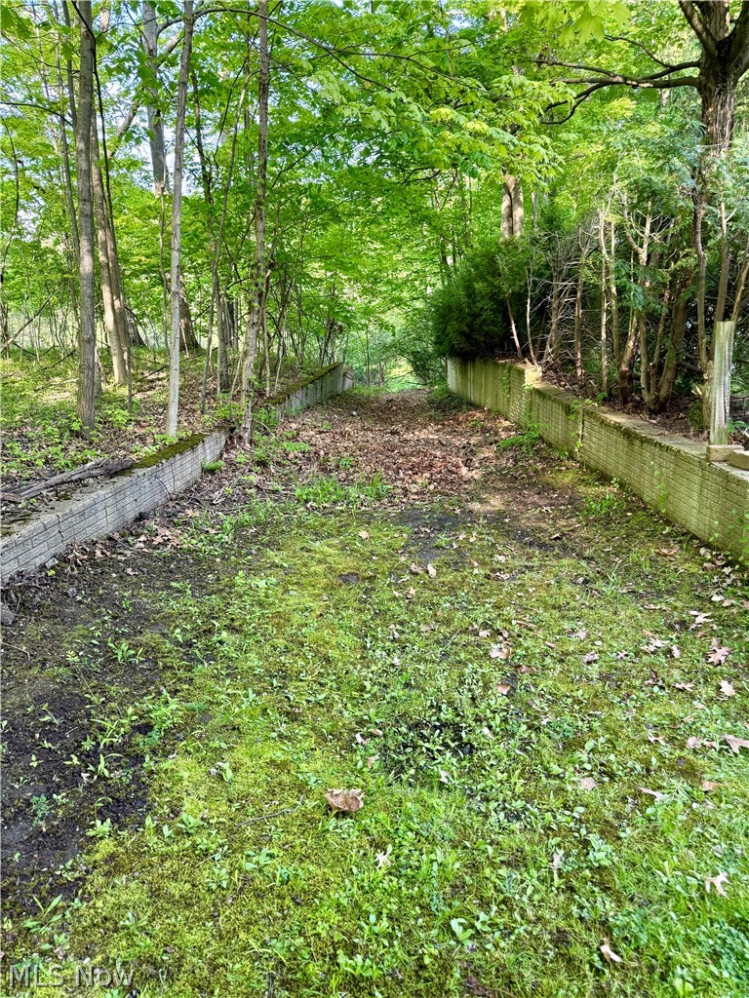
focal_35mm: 24
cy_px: 499
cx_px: 374
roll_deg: +0.8
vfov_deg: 71.6
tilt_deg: -13.7
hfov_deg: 56.8
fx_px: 692
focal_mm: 6.76
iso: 100
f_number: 1.78
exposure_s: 1/170
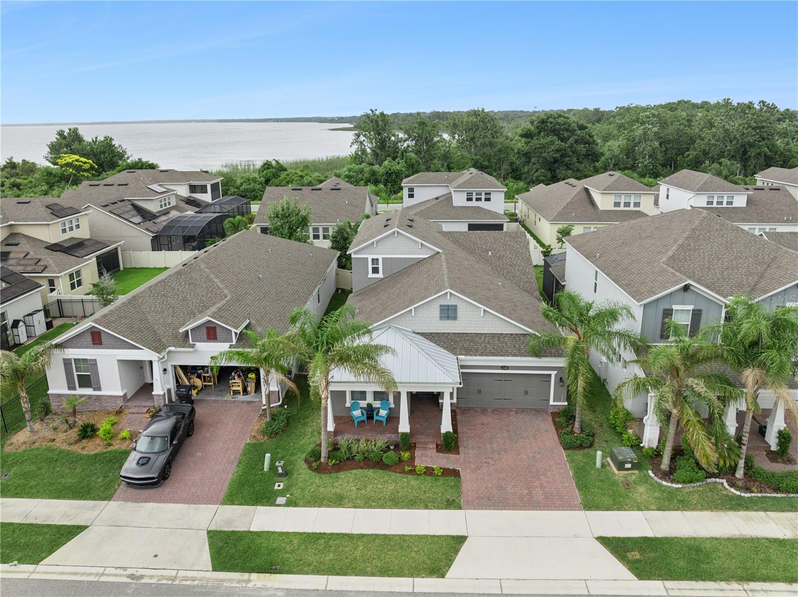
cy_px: 298
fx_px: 553
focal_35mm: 24
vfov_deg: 56.7
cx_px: 399
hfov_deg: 71.6
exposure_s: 1/1600
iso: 180
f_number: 2.8
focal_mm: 12.3
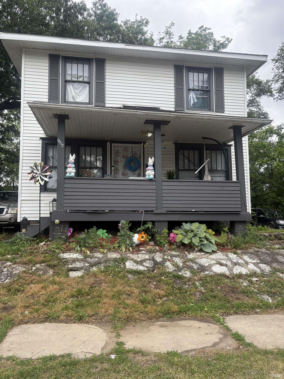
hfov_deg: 53.1
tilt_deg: +10.5
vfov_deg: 67.3
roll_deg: +0.3
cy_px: 190
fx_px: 284
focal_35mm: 26
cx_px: 142
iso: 50
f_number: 1.6
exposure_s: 1/861
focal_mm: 5.96
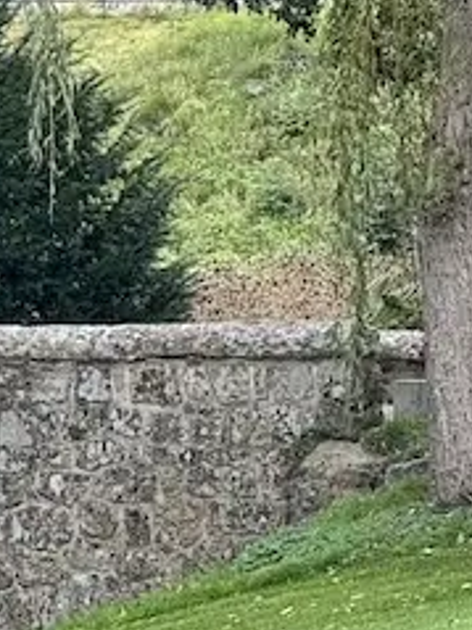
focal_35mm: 515
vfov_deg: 3.8
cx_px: -303
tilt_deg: +5.1
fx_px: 9371
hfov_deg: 2.9
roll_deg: -0.5
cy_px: -654
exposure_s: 1/301
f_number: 2.8
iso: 50
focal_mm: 15.7
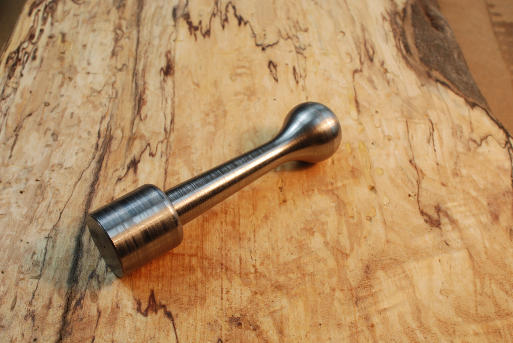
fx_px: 856
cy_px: 172
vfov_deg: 22.7
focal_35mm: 60
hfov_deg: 33.4
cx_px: 256
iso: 200
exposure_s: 1/15
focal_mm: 40
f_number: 22
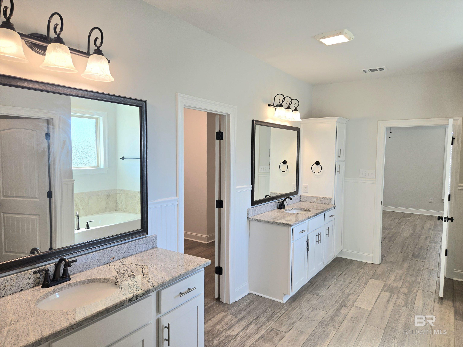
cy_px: 174
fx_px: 308
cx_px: 232
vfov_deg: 58.9
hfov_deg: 73.9
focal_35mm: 23
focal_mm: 5.4
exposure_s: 1/120
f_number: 1.8
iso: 32
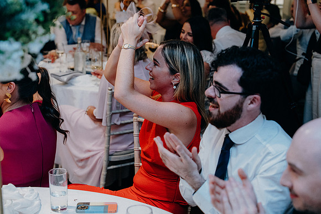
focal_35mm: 58
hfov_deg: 34.5
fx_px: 517
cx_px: 160
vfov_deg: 23.4
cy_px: 107
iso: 2500
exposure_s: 1/160
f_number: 3.5
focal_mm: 58
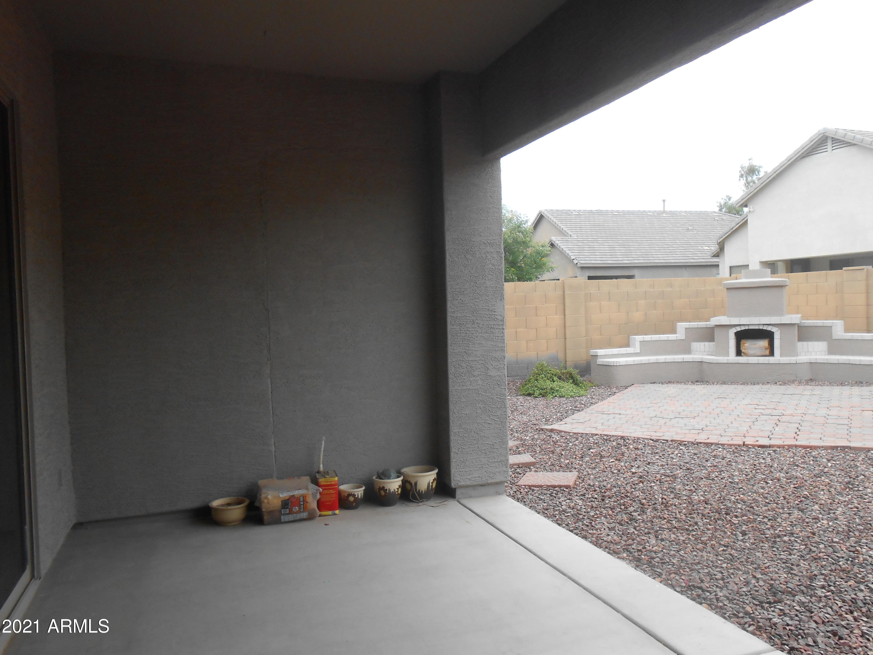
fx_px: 656
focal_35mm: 26
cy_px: 328
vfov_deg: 53.1
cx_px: 436
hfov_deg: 67.3
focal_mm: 4.6
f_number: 3.5
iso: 160
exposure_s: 1/250
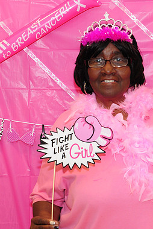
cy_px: 115
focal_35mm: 103
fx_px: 654
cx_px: 117
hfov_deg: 13.3
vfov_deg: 19.9
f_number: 5.6
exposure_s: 1/60
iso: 640
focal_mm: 45
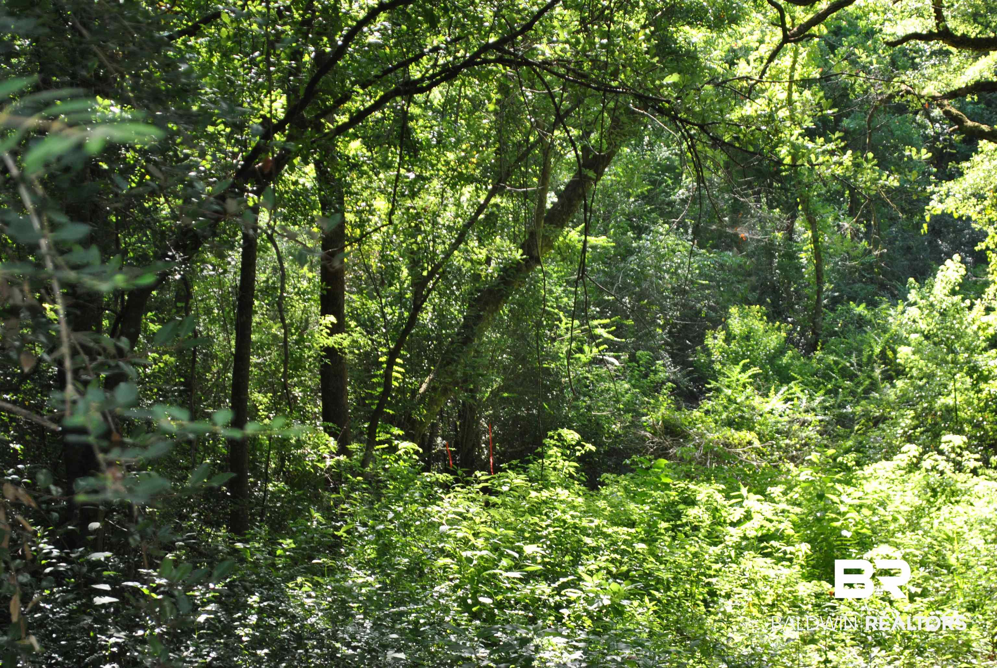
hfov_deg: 26.0
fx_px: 2163
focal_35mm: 78
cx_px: 498
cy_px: 334
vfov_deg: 17.5
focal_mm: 52
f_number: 5.6
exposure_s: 1/60
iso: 200
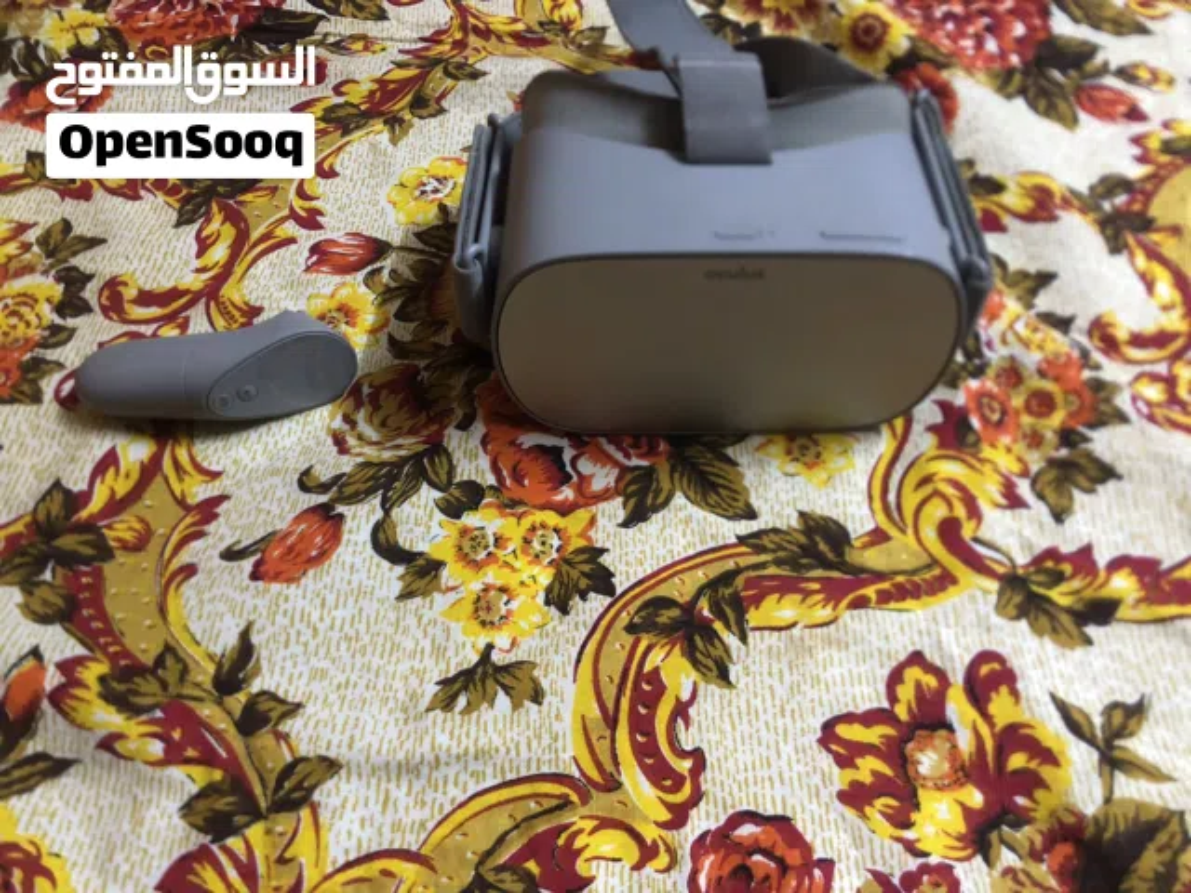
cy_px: 446
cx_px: 596
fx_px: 963
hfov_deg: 63.4
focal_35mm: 28
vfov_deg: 49.7
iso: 100
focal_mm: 3.99
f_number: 1.8
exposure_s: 1/11
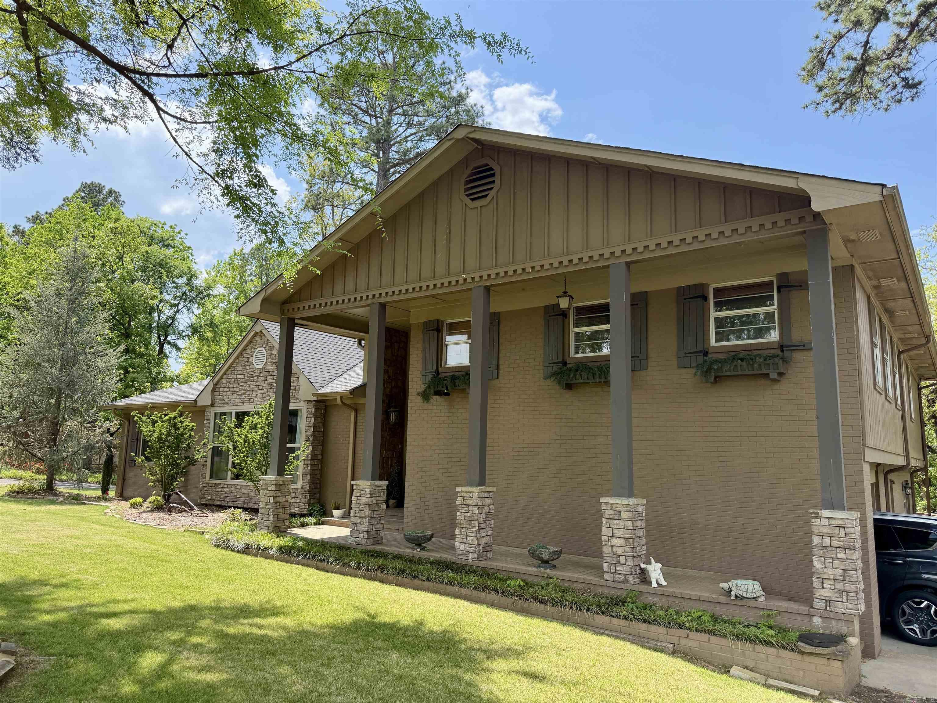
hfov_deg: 71.6
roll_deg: +1.0
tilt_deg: +8.8
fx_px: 650
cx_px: 468
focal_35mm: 24
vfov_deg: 56.8
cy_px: 352
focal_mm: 6.76
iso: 100
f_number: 1.78
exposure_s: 1/2370
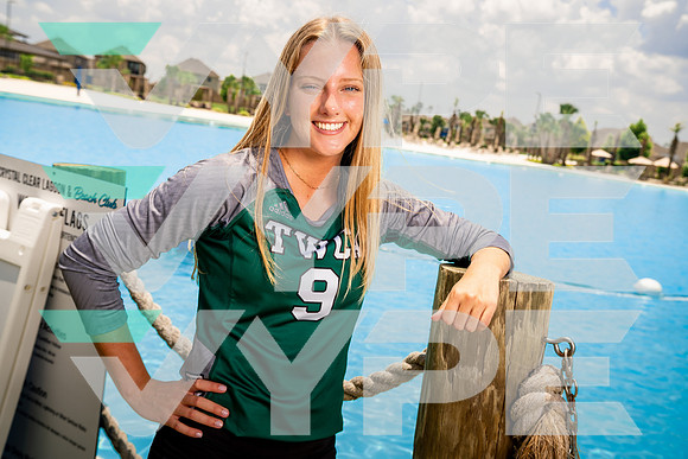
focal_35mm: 38
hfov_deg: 50.7
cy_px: 230
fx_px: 726
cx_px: 344
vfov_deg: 35.1
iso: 100
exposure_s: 1/320
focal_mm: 38
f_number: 6.3
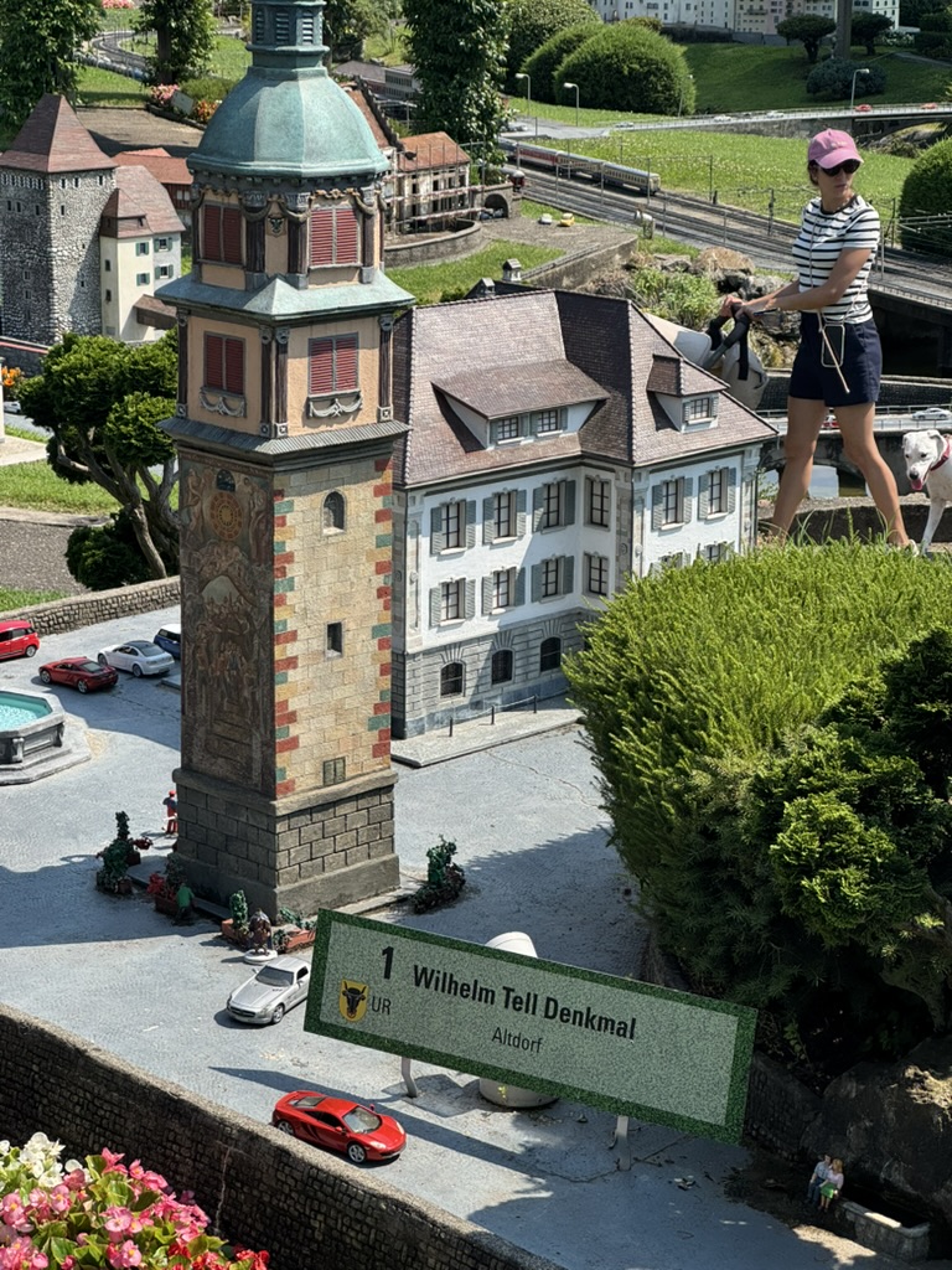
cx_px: 476
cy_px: 635
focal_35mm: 77
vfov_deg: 25.3
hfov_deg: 19.1
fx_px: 2824
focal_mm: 9
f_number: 2.8
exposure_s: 1/552
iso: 25
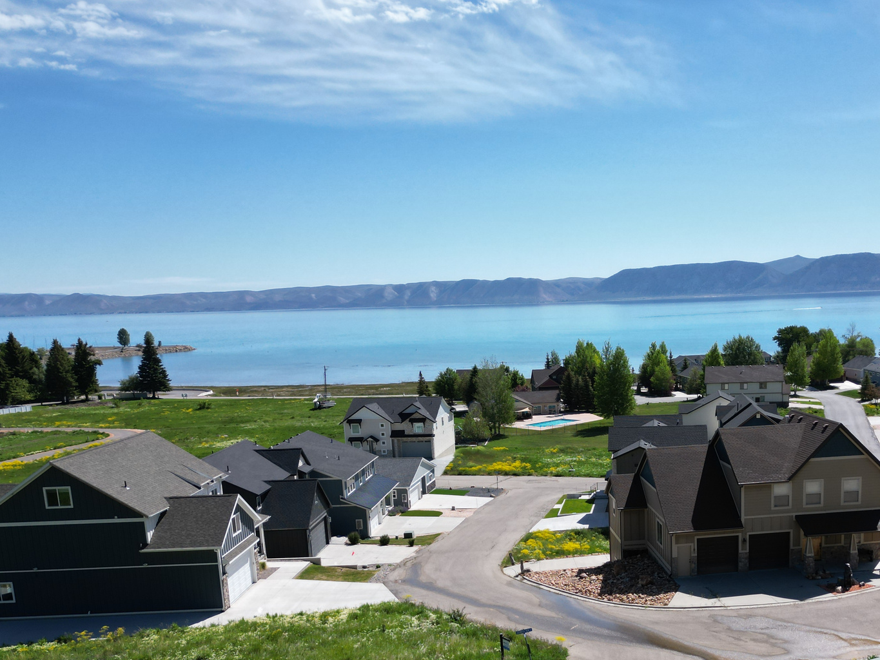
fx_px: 915
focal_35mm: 36
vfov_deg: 38.7
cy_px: 492
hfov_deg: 50.5
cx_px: 580
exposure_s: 1/3200
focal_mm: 6.72
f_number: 1.7
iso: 110
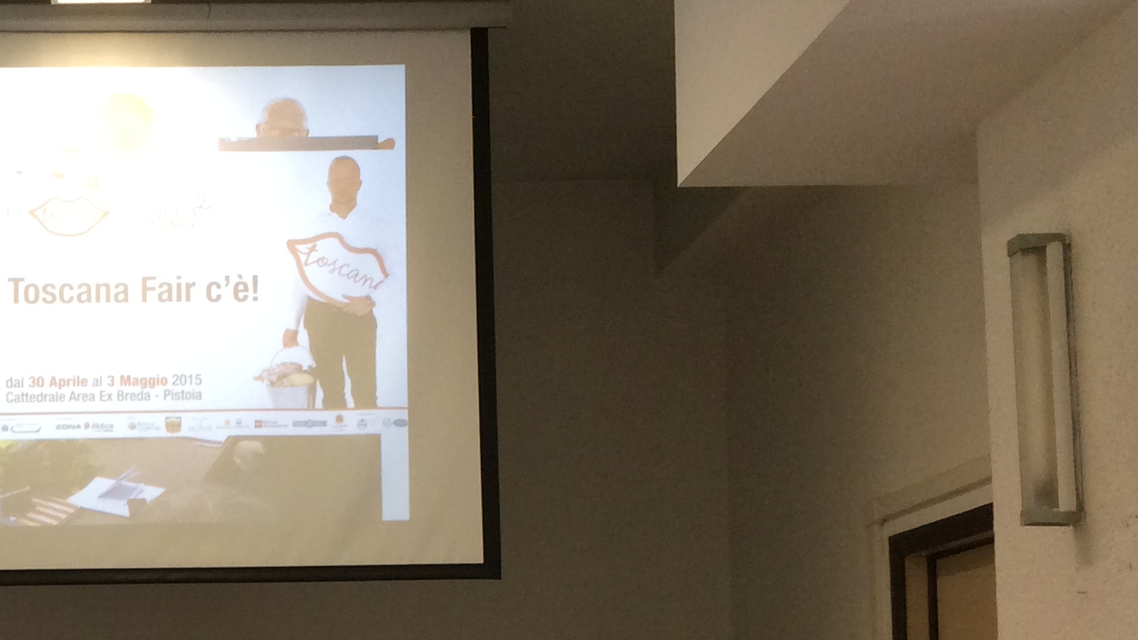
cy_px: 650
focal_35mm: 69
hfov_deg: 29.5
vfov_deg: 17.1
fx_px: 2082
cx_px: 140
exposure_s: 1/24
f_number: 2.4
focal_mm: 3.3
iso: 64
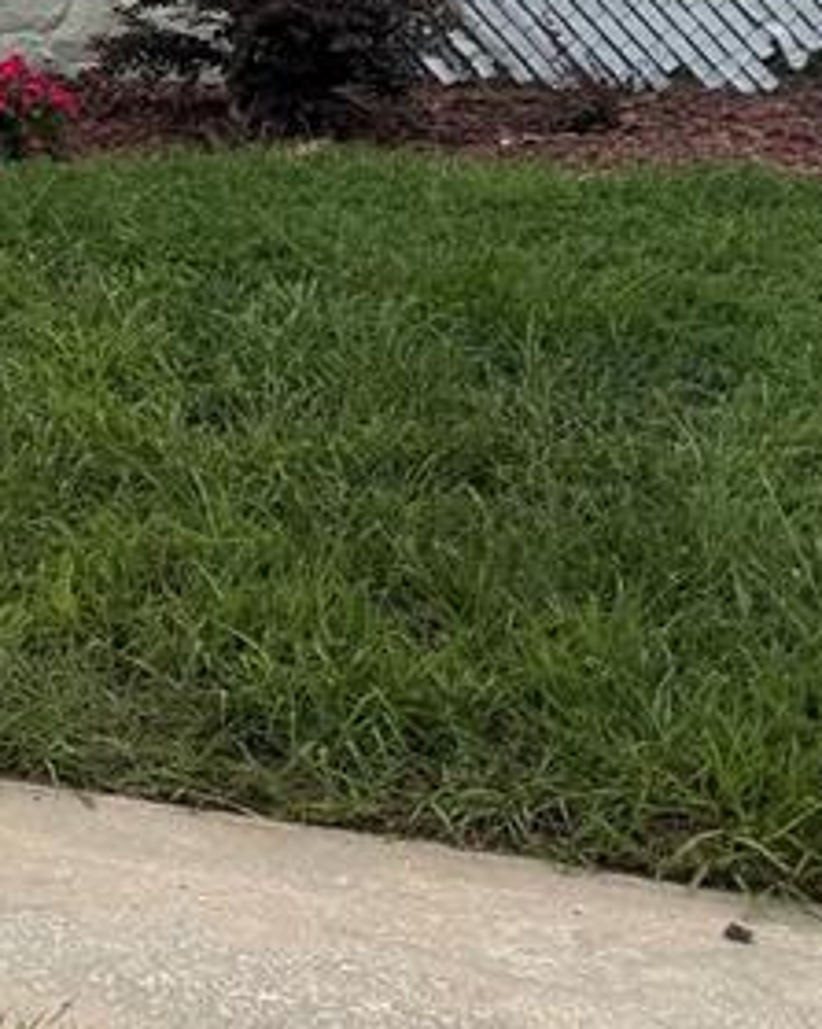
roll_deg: +0.2
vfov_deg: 21.1
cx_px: -538
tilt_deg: -2.7
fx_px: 2617
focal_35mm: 86
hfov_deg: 15.8
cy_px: -114
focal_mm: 6.76
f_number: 1.78
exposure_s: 1/5319
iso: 80
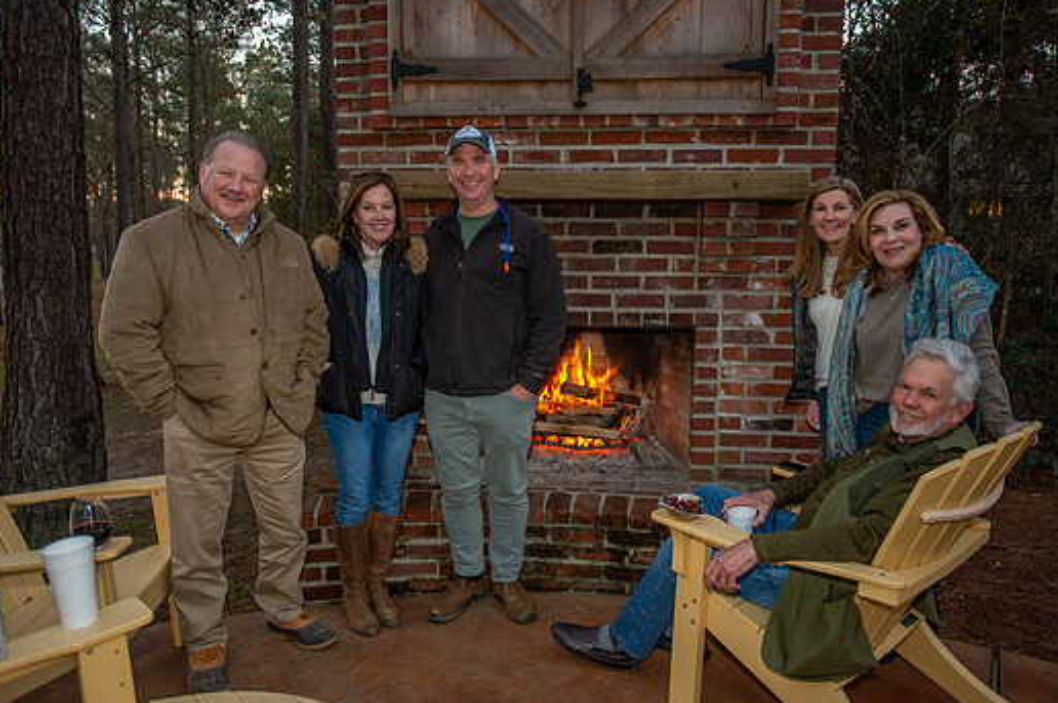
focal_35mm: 27
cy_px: 334
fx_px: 793
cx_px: 547
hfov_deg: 67.4
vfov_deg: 47.8
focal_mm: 24
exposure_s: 1/50
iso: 400
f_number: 2.8
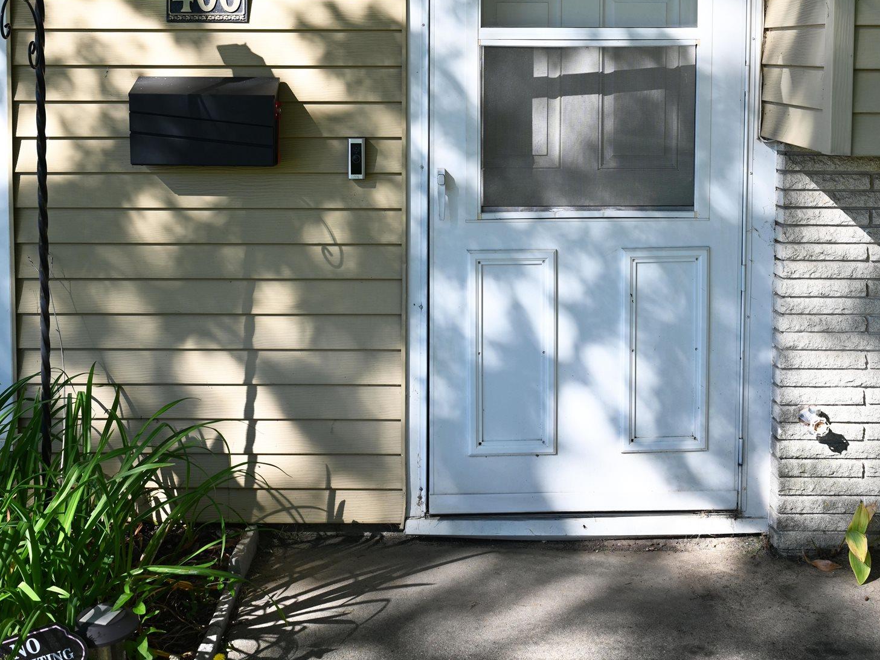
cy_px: 33
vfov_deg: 34.9
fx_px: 966
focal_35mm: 38
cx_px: 459
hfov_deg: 49.0
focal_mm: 25
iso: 110
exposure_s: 1/250
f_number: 5.6
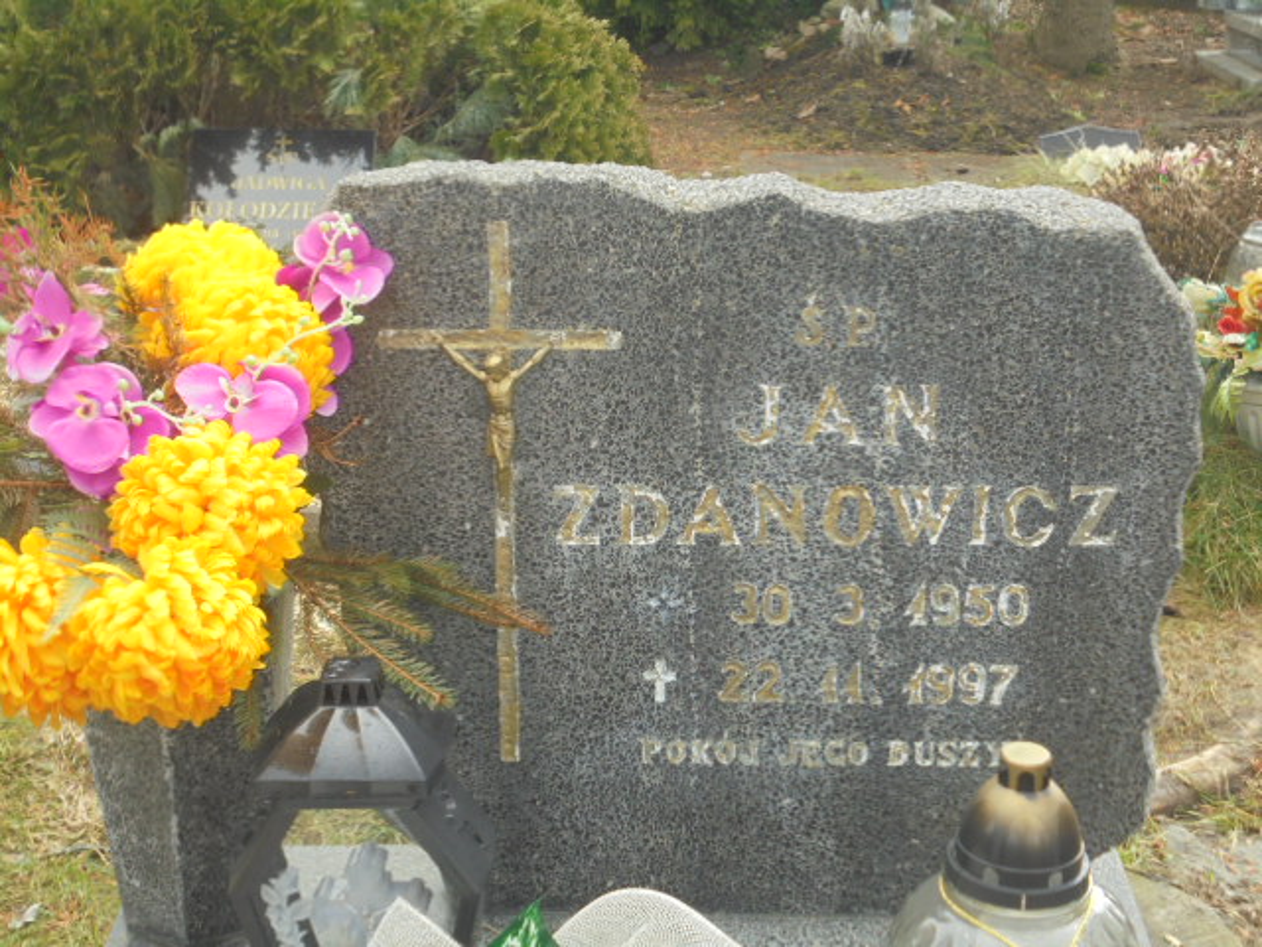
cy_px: 474
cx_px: 631
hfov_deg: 30.3
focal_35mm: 64
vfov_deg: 22.9
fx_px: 2333
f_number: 5.6
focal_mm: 11.5
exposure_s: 1/50
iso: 100
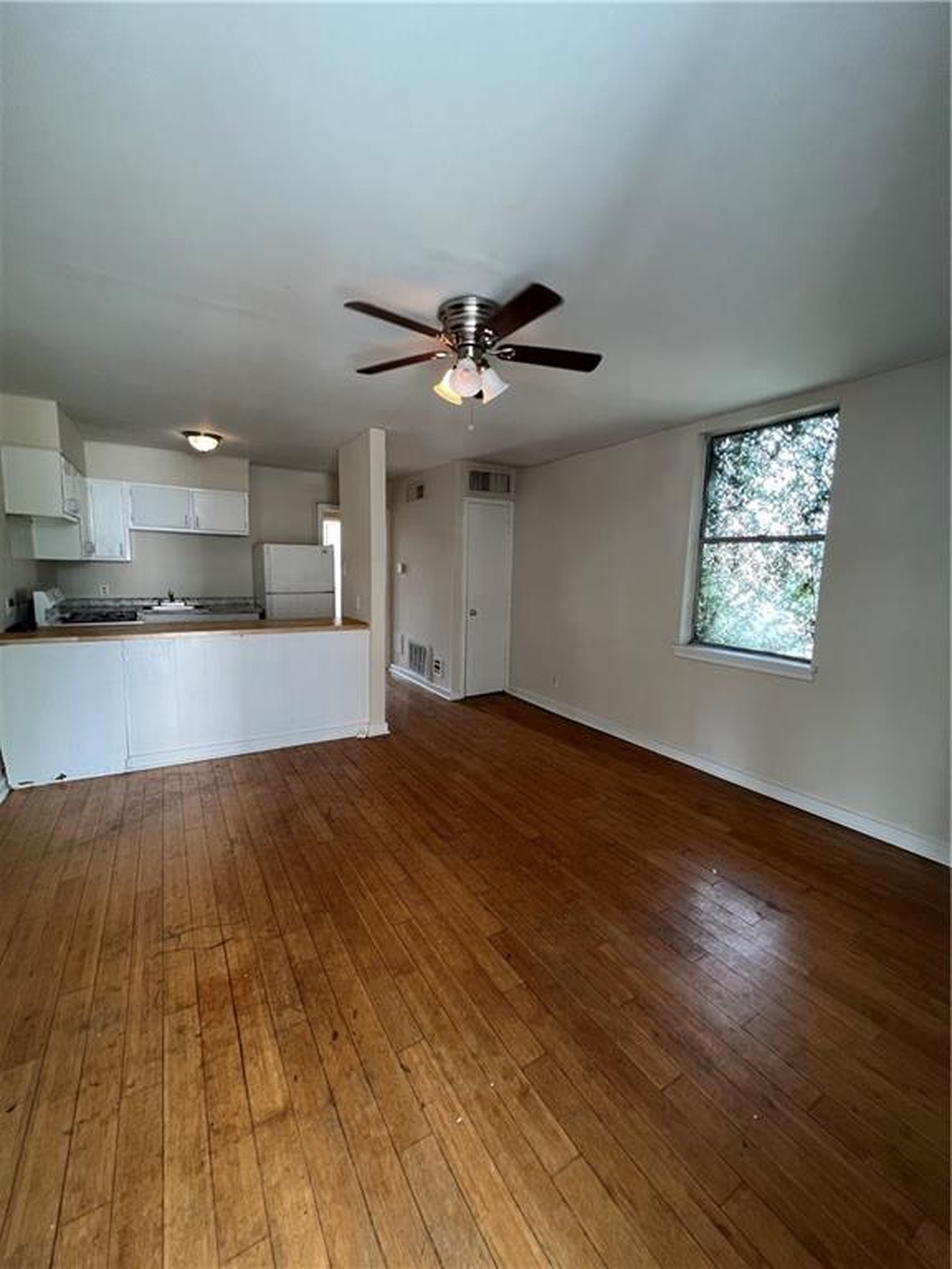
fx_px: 477
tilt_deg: -8.0
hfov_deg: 89.9
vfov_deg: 106.2
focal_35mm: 13
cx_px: 476
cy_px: 634
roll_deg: -1.9
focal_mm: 1.57
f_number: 1.8
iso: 160
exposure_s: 1/99
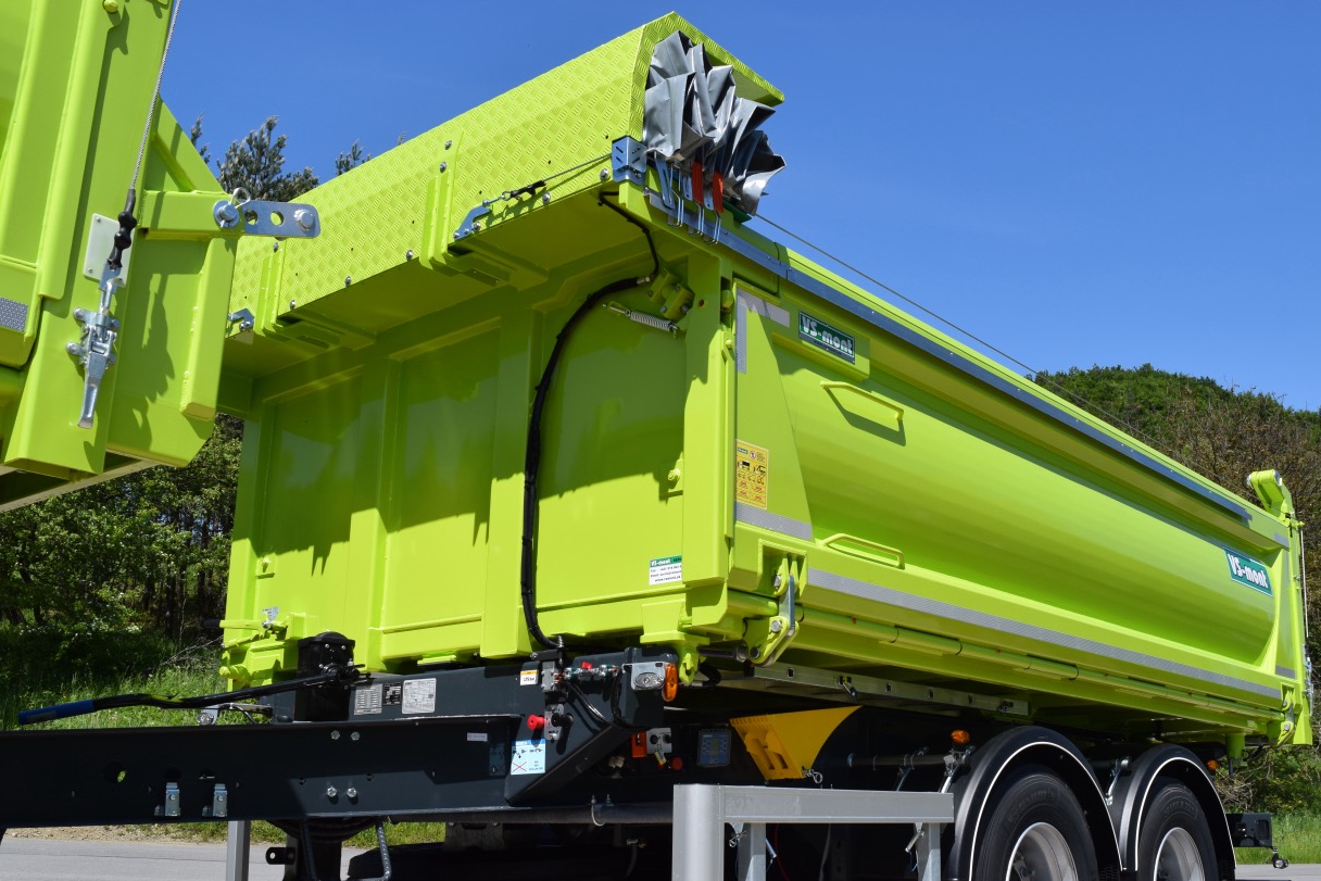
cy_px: 532
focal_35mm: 37
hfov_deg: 51.7
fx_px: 1358
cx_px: 756
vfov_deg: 35.8
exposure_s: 1/500
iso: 200
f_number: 10
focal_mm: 20
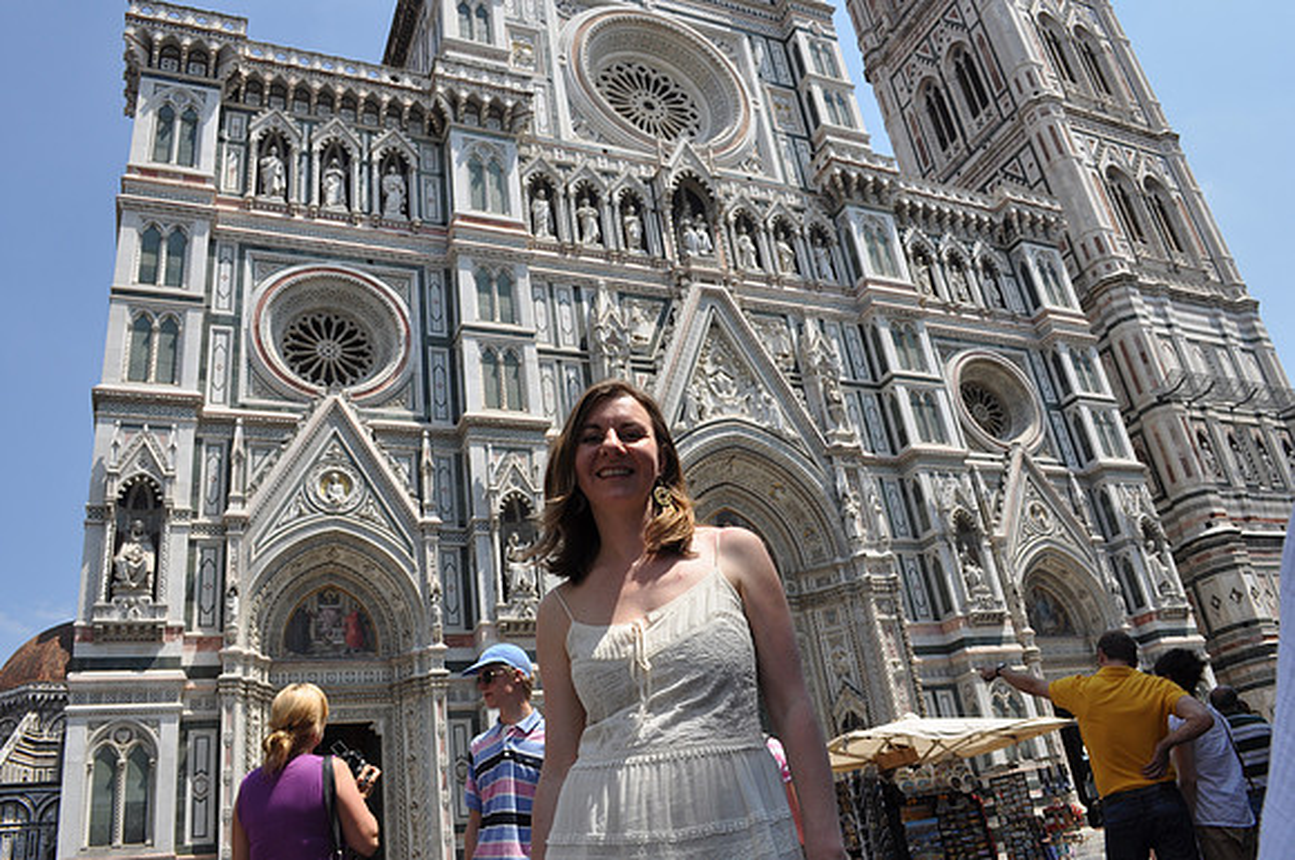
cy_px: 430
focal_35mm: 27
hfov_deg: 67.5
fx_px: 970
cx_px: 648
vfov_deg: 47.8
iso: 200
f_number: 9
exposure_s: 1/320
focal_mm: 18
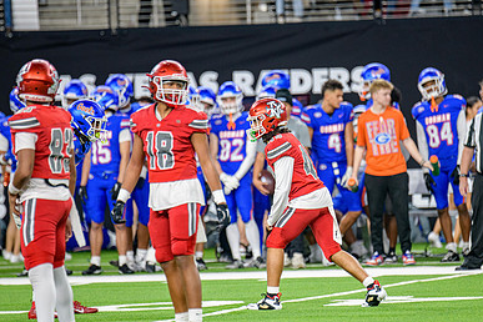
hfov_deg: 4.6
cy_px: 193
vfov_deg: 3.1
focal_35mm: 450
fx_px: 6037
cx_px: 291
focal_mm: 300
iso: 1000
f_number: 2.8
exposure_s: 1/400
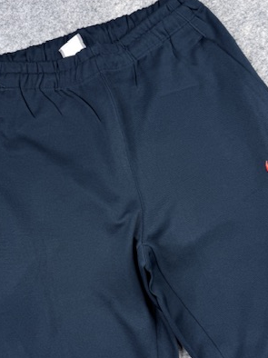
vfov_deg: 47.3
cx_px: 126
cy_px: 232
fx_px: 403
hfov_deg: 36.8
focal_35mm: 39
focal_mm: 6.76
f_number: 1.78
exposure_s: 1/100
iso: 80
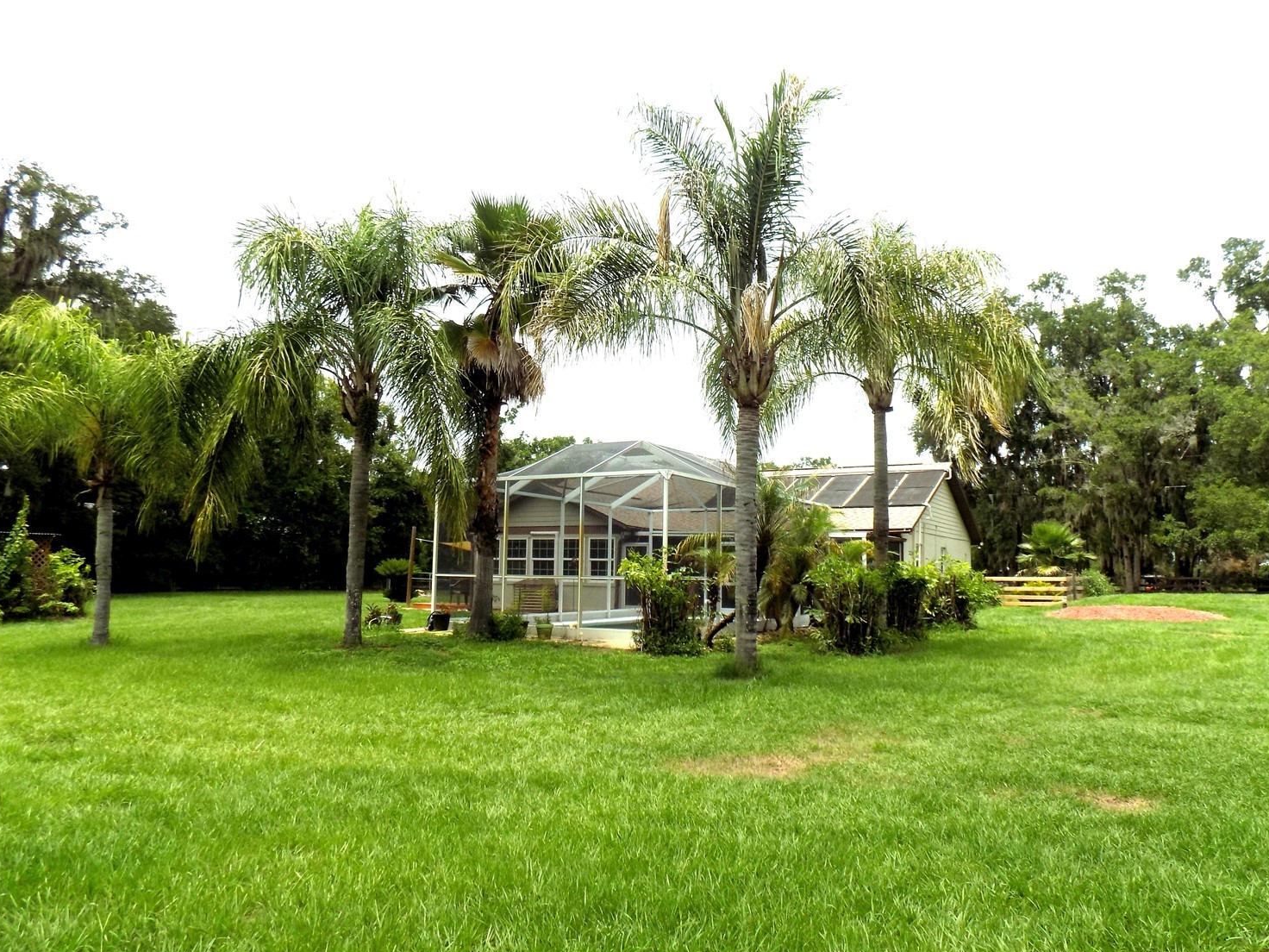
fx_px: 916
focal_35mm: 25
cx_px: 679
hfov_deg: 69.3
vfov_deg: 54.9
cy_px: 479
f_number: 3.1
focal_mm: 4
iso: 80
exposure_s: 1/1000
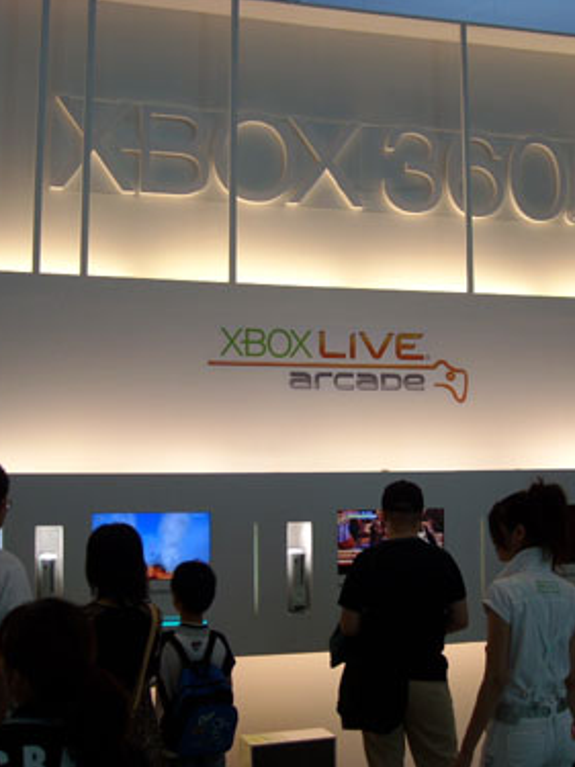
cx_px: 338
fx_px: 1042
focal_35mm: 47
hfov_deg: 30.8
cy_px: 385
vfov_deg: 40.4
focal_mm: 5.7
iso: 64
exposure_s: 1/60
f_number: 2.8
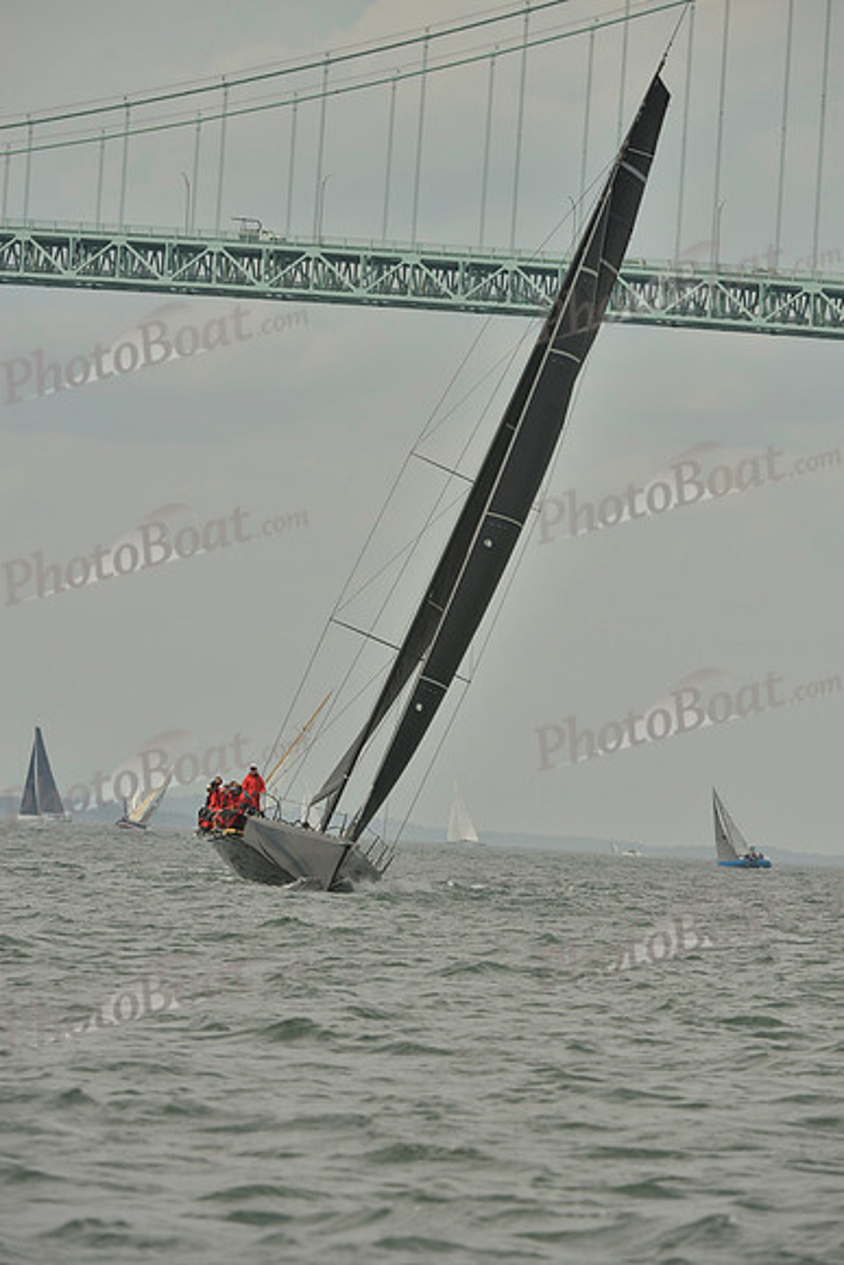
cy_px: 632
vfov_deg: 7.1
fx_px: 10191
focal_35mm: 290
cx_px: 422
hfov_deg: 4.7
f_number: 10
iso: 280
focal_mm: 290
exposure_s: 1/1000
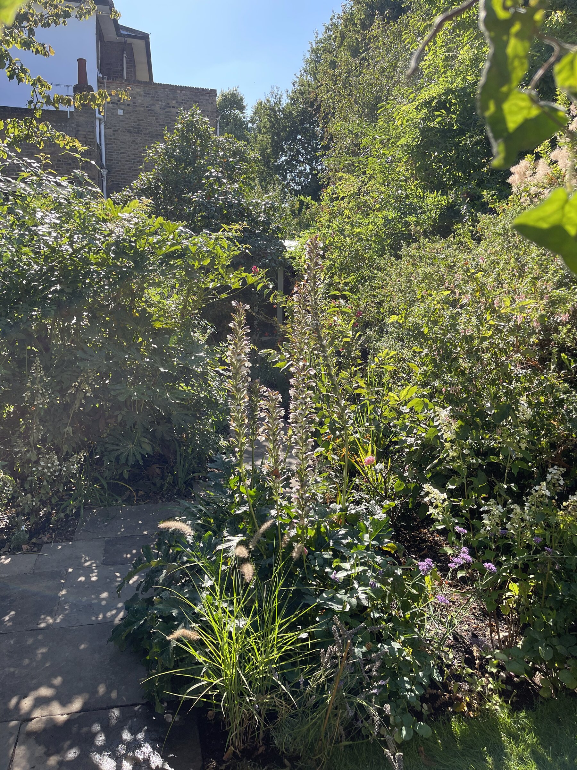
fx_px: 556
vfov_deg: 69.4
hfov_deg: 54.9
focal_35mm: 25
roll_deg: -2.5
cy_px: 385
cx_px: 288
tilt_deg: -7.4
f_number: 1.6
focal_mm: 5.1
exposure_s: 1/894
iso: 32
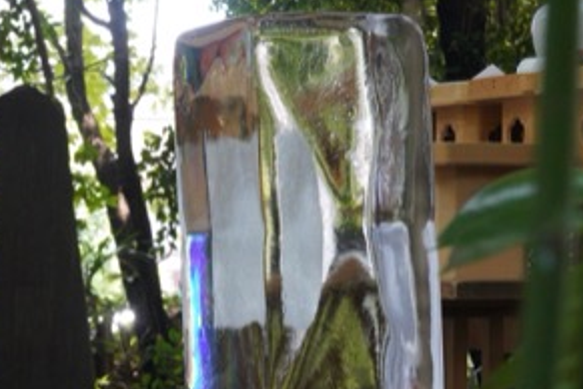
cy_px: 243
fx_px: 2137
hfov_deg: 15.3
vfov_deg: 10.4
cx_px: 34
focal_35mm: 132
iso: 2000
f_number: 9
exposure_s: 1/80
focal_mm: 40
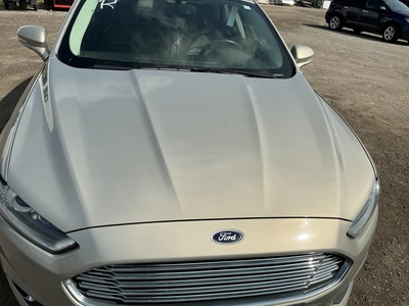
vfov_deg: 49.7
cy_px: 153
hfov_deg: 63.4
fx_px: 331
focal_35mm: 28
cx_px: 204
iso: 25
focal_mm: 3
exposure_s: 1/3125
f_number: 1.8
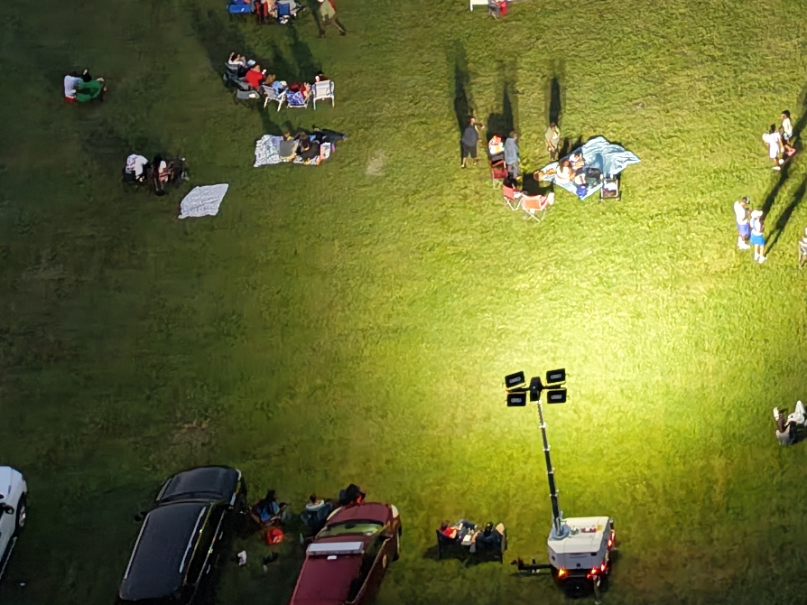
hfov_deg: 16.3
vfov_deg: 11.5
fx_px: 2564
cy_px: -756
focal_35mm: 110
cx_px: 1232
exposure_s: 1/15
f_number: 1.8
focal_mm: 8.67
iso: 220
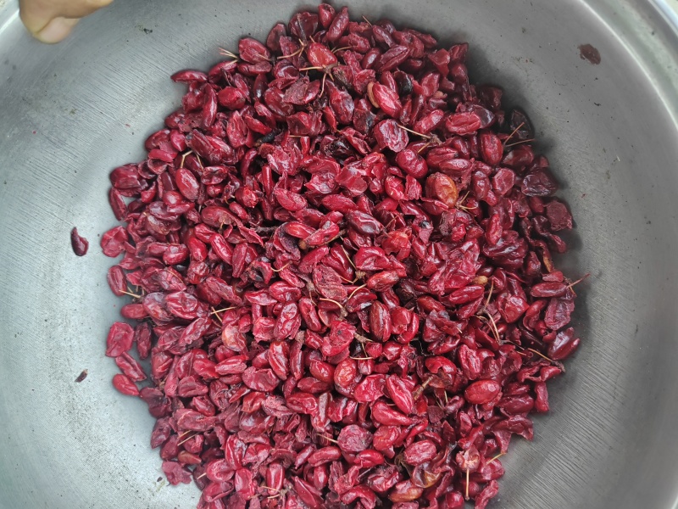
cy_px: 254
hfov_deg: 65.3
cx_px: 339
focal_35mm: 27
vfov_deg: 51.4
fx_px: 529
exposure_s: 1/50
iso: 320
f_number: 1.9
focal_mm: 5.52
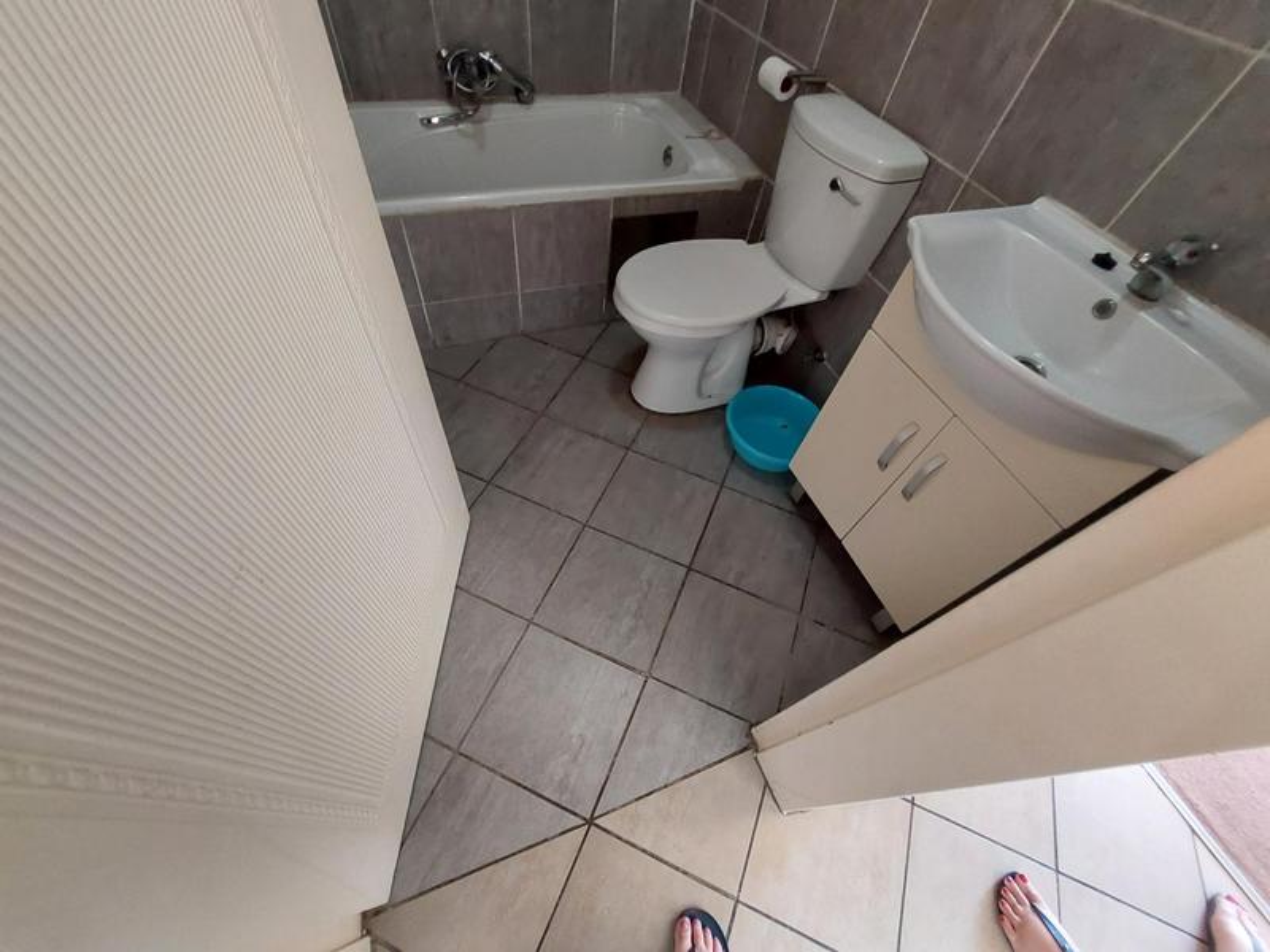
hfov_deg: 106.2
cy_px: 476
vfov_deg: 89.9
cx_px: 635
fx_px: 477
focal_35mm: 13
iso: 400
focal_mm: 1.74
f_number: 2.2
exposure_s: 1/25
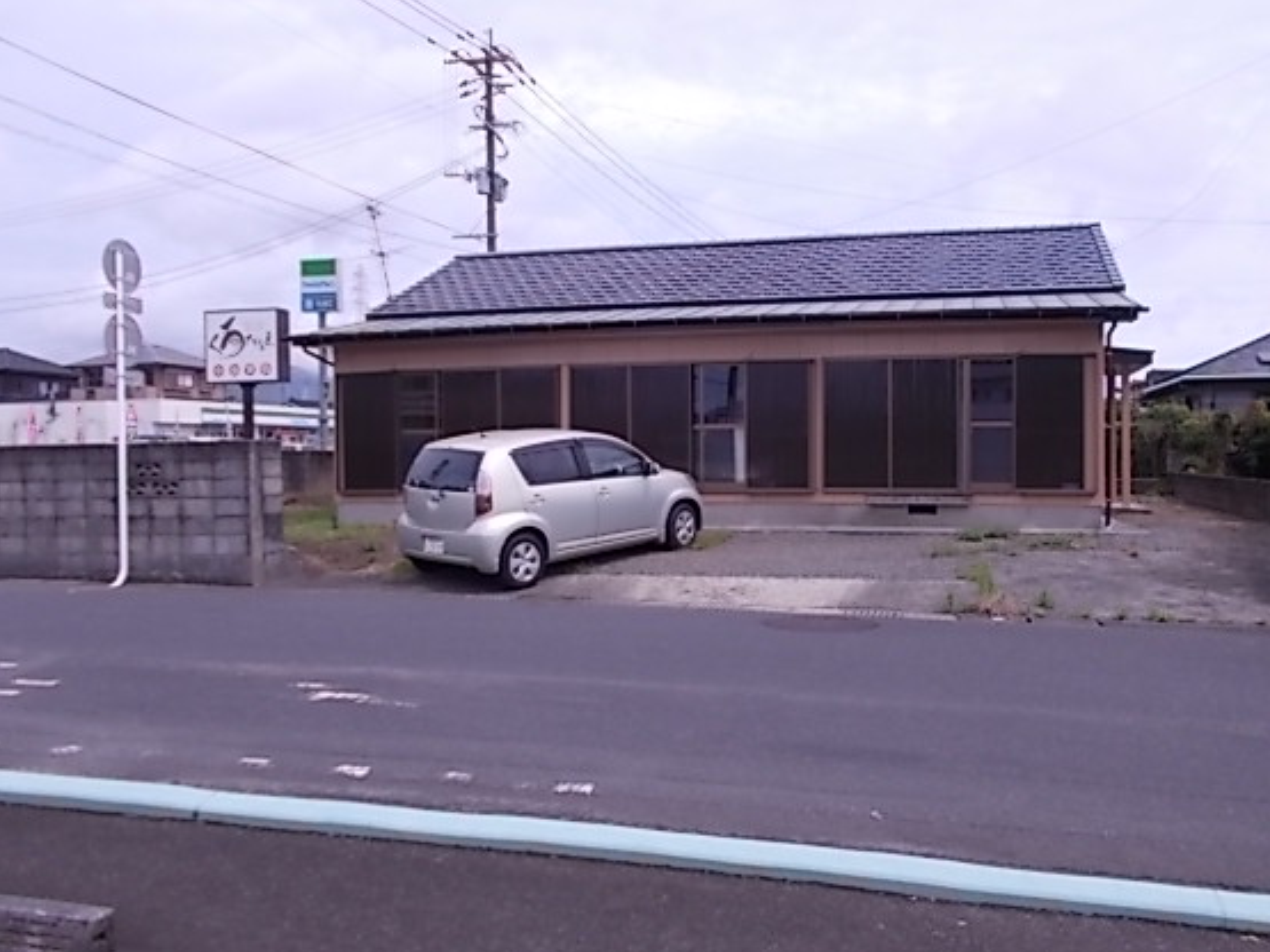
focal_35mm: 30
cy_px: 474
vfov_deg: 46.8
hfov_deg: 59.7
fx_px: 1100
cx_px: 723
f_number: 8
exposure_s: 1/200
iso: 80
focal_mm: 4.6
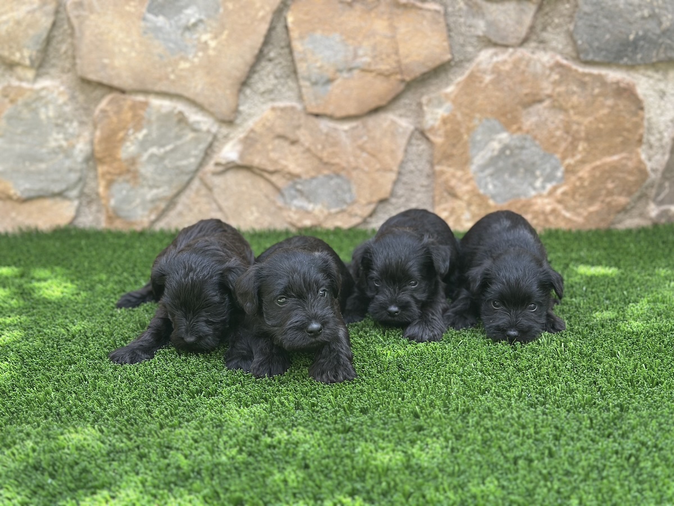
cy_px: 253
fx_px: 935
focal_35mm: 48
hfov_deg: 39.7
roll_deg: +2.8
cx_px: 337
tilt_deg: -12.4
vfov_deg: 30.3
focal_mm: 6.86
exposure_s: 1/627
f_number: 1.78
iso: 80
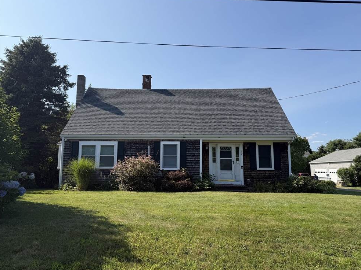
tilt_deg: +6.9
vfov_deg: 54.9
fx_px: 261
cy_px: 137
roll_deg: +0.2
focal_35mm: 25
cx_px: 186
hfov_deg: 69.4
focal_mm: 6.76
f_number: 1.78
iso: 80
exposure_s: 1/4673
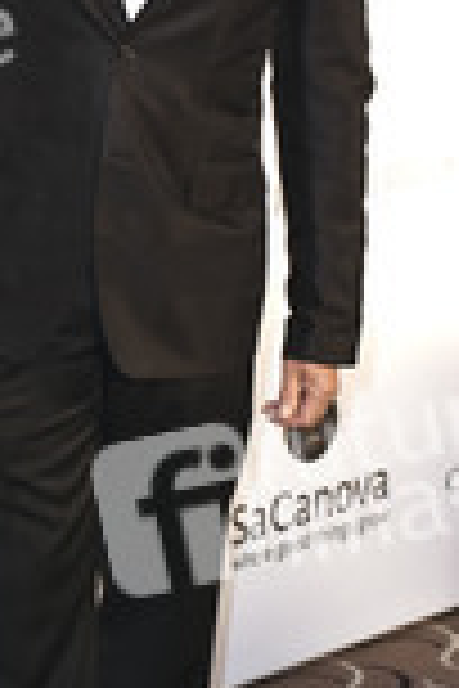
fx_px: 2626
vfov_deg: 14.9
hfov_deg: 9.9
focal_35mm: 137
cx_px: -86
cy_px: 265
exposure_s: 1/160
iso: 640
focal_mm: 35
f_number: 6.3
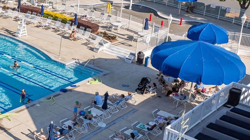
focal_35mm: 62
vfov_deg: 19.3
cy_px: 34
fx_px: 411
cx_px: -20
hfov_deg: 30.5
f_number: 2.8
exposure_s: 1/100
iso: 200
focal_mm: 12.29
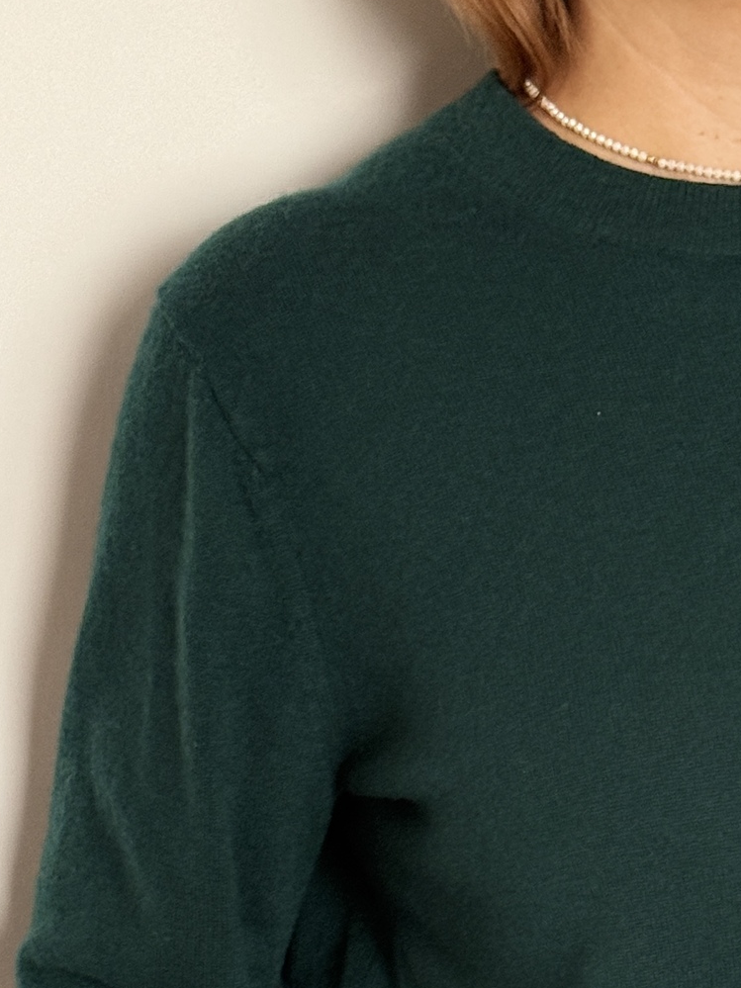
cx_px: 713
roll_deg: +0.5
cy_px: 1208
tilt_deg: -18.0
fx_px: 3511
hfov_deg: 11.9
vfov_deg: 15.4
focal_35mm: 123
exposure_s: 1/43
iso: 250
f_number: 1.78
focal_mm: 6.76
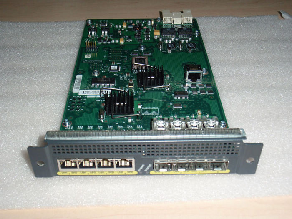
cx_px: 146
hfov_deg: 39.7
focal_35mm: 48
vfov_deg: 30.3
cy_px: 110
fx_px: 405
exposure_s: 1/50
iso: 100
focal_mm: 8.69
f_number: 4.2
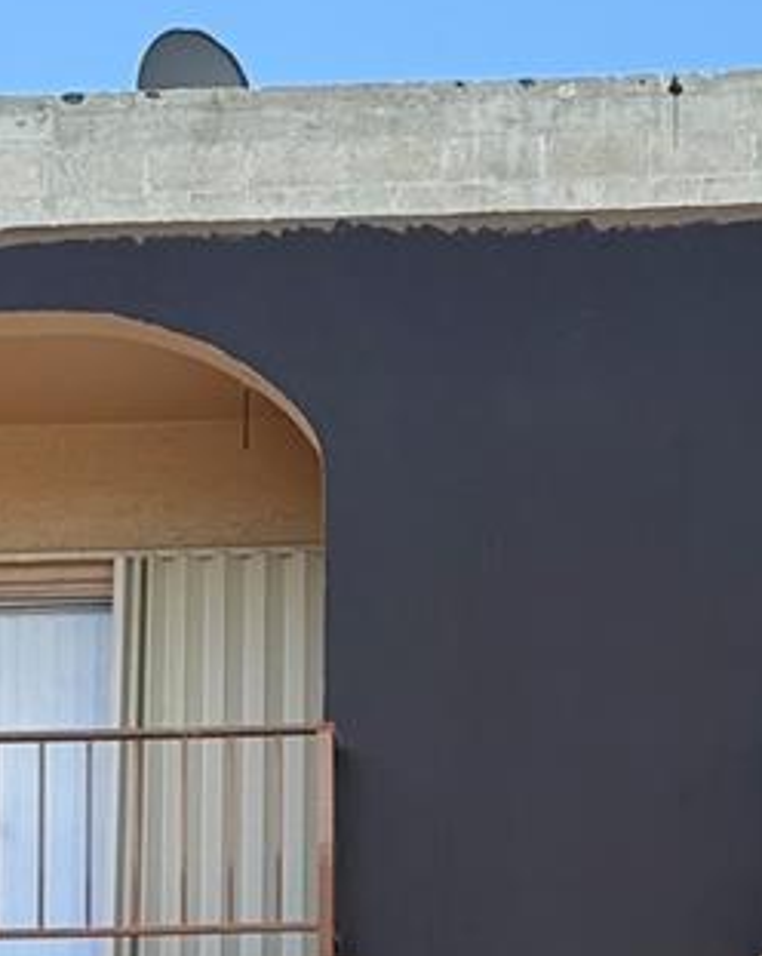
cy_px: 1408
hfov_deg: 8.5
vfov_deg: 10.3
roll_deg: -0.6
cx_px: 538
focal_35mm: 181
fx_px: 5112
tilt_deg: +10.4
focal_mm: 6.76
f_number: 1.78
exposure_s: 1/1838
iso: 100
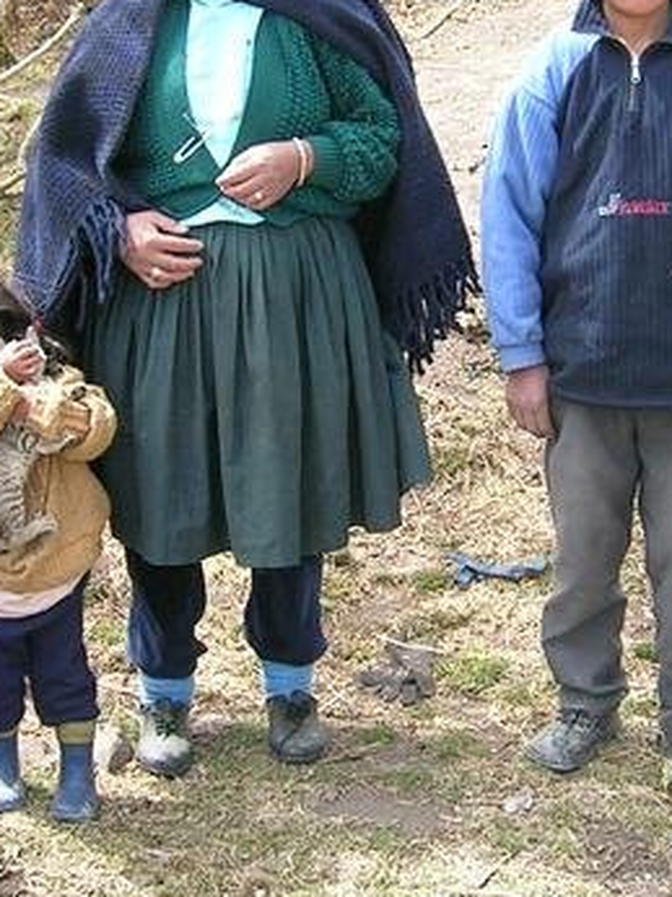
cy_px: 251
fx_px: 2099
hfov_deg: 18.2
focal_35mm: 81
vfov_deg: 23.9
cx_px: 418
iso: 50
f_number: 2.8
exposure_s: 1/192
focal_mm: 5.4
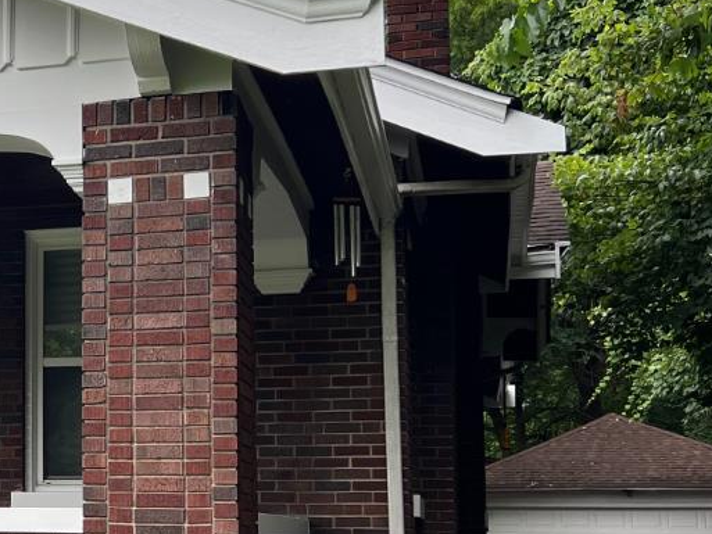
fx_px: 1564
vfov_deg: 19.3
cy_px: 365
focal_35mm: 76
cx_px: -97
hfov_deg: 23.8
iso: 50
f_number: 1.5
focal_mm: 5.7
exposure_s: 1/539
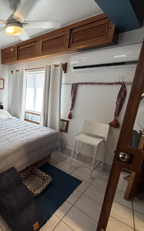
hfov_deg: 49.8
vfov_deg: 85.1
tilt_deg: -12.6
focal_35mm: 20
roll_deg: +0.1
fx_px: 126
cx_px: 4
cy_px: 116
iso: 250
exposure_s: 1/120
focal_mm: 2.22
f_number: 2.2
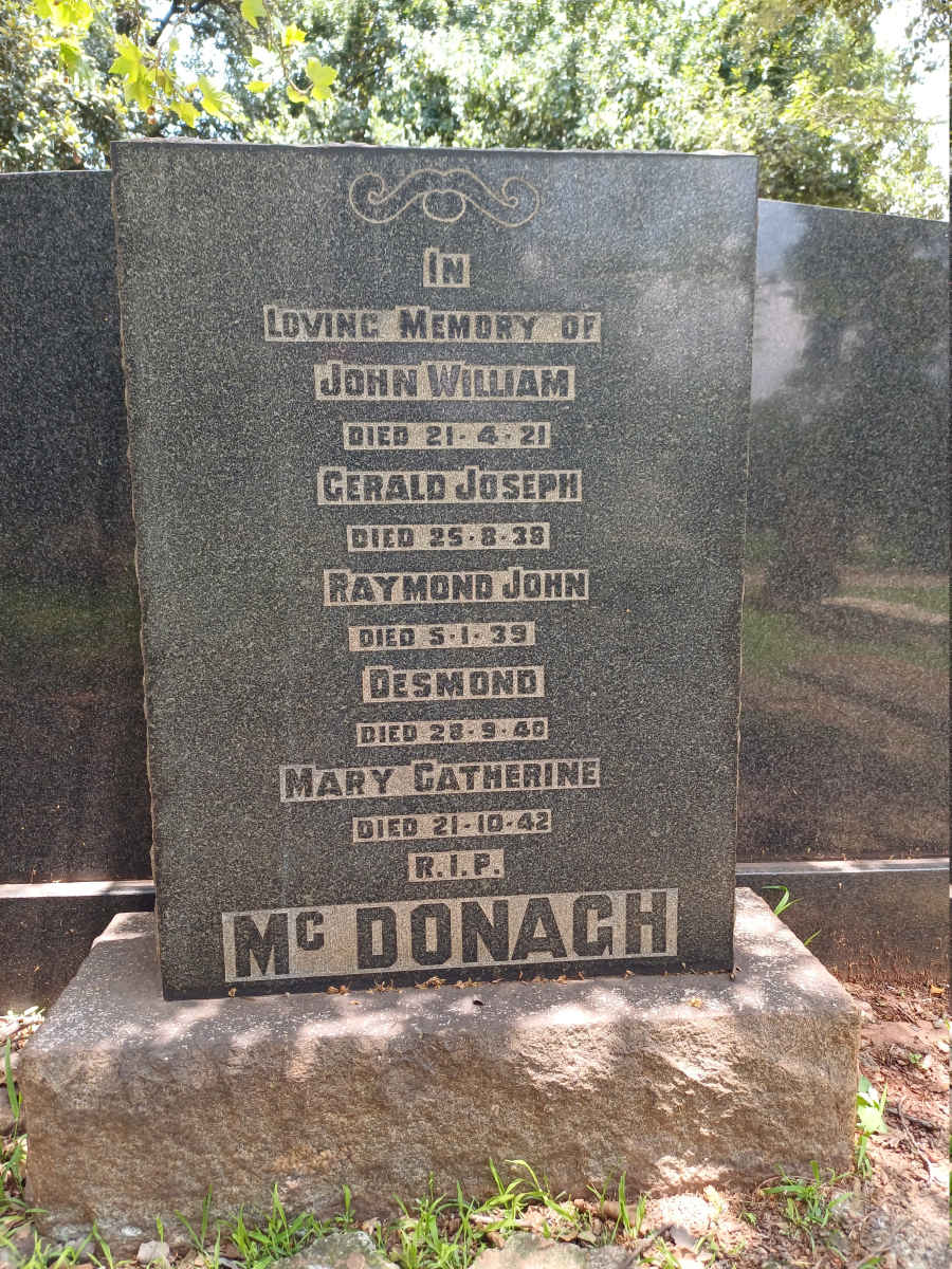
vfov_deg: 69.4
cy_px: 634
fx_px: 917
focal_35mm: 25
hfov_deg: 54.9
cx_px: 476
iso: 50
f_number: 1.8
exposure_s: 1/100
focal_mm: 4.65
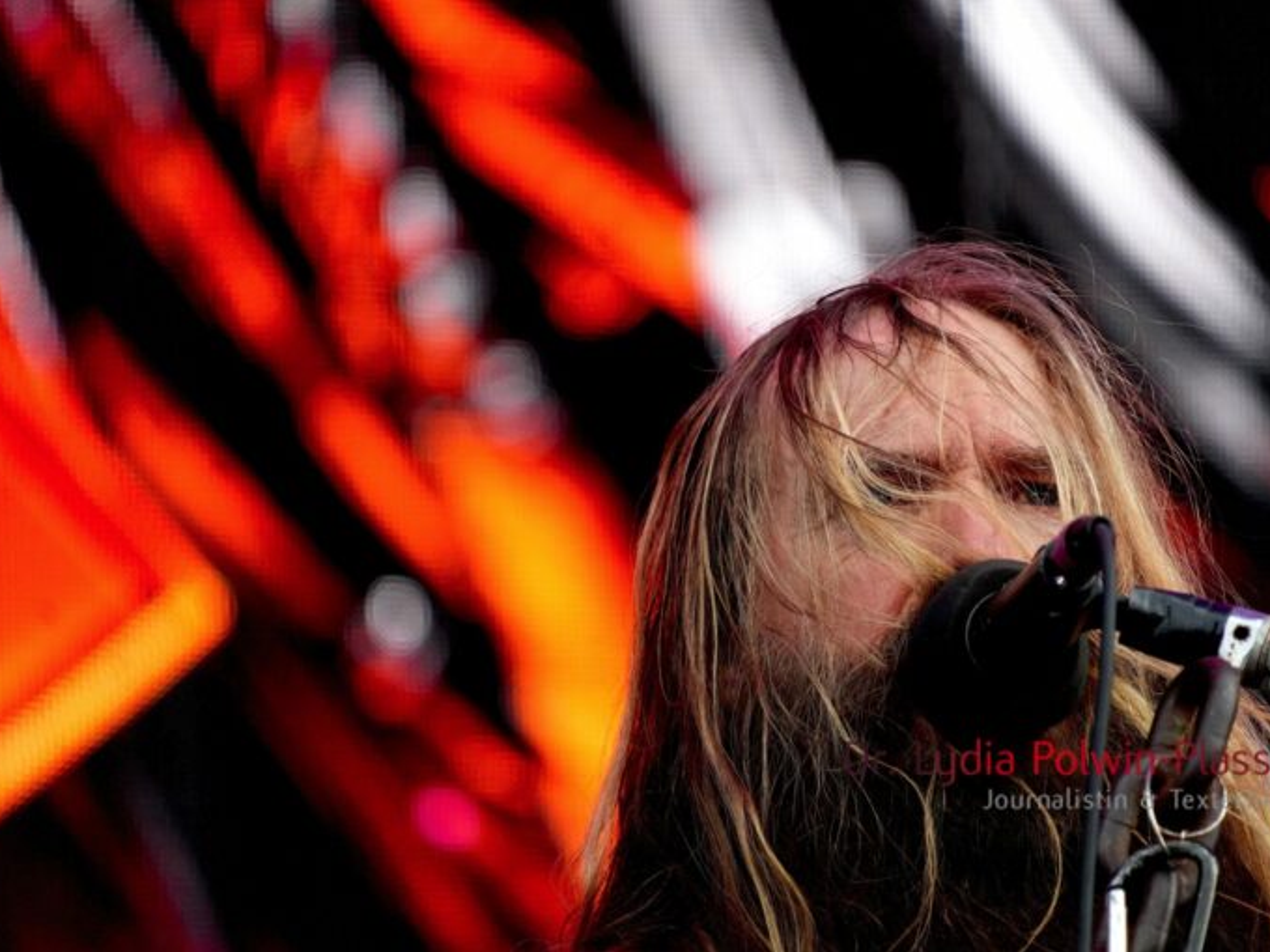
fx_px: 17941
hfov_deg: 4.1
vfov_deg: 3.0
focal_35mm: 489
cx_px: 689
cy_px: 476
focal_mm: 300
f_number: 6.3
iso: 2000
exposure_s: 1/500
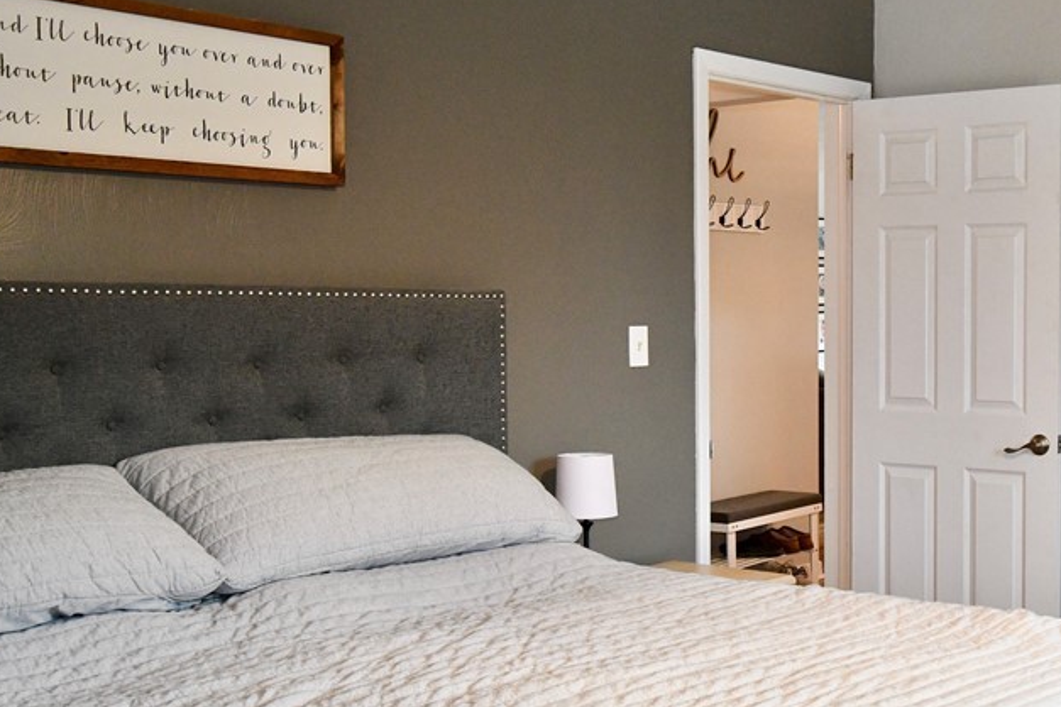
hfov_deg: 36.7
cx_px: 868
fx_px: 1532
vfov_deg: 26.0
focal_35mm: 52
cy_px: 375
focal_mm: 20
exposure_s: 1/30
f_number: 5.6
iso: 2200
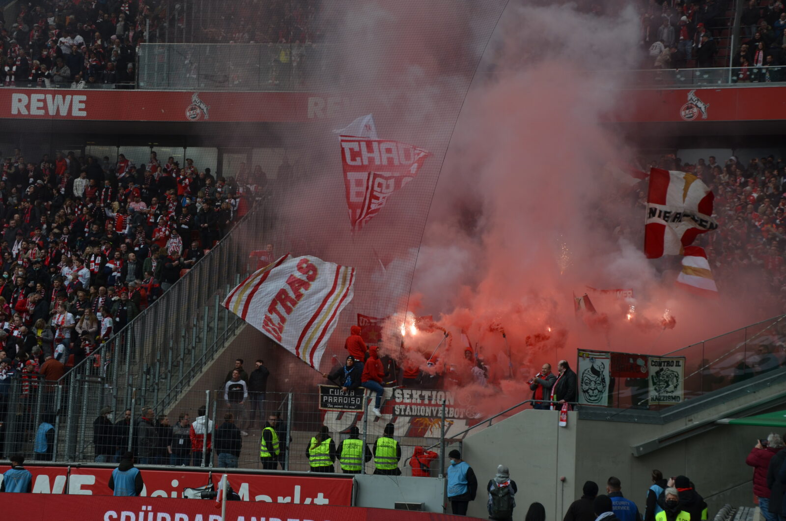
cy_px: 260
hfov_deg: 27.0
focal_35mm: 75
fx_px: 1634
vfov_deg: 18.1
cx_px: 393
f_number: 8
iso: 200
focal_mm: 50
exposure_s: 1/250
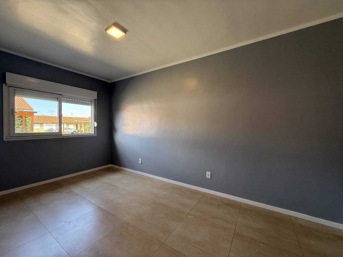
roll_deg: -0.6
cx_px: 172
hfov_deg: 102.1
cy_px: 128
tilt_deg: -1.0
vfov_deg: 85.7
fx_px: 139
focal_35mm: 14
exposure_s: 1/99
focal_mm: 2.22
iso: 100
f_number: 2.2
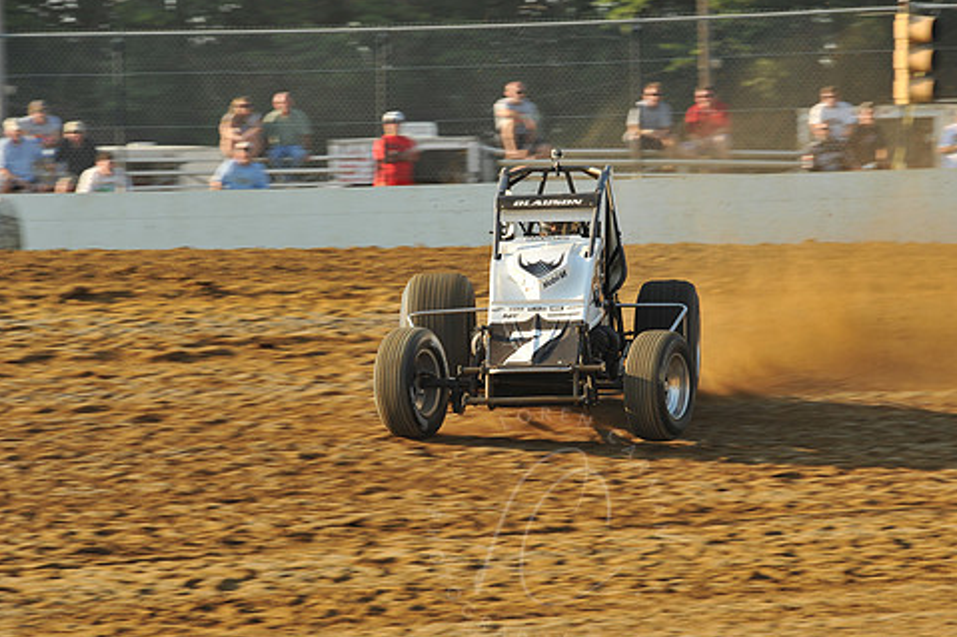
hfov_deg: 9.4
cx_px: 545
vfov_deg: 6.3
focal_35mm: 218
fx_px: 5793
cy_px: 343
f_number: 9
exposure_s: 1/320
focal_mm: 180
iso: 400
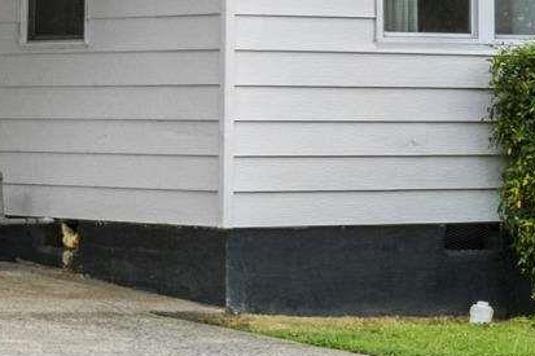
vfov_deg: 6.3
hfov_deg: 9.4
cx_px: 201
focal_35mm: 218
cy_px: -19
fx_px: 3238
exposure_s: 1/60
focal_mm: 24
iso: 400
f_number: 8
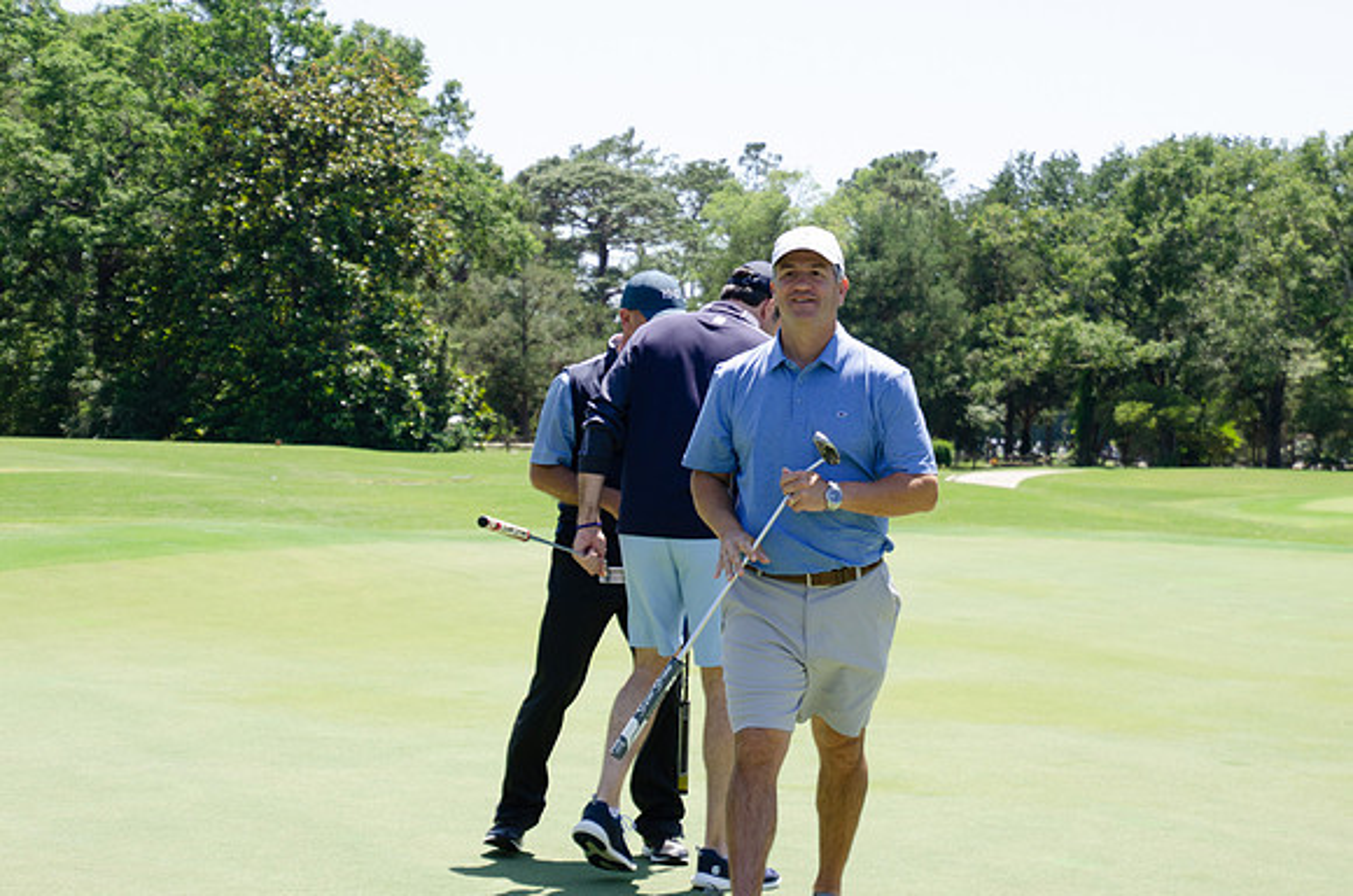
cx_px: 676
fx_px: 3263
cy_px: 448
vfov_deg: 15.6
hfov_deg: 23.4
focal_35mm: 87
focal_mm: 58
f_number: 7.1
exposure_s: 1/800
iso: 400
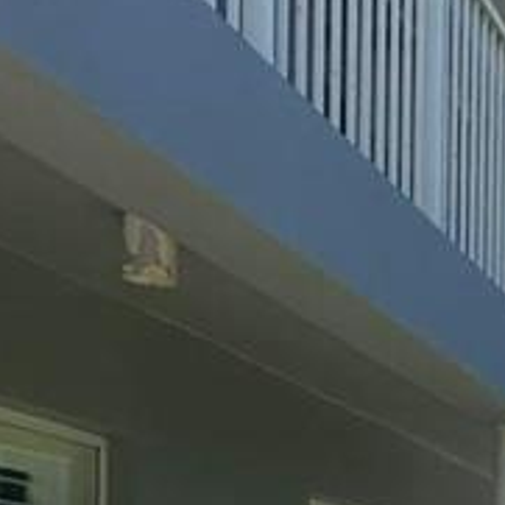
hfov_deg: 16.8
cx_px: 954
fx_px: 1353
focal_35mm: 82
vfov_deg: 19.3
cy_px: 675
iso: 50
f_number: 2.2
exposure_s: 1/1600
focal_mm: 2.22
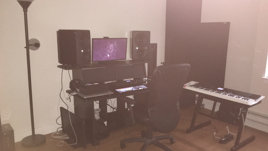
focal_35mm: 32
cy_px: 75
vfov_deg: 36.7
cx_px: 133
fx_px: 227
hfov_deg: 61.0
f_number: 2.2
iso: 250
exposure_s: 1/16
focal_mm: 4.15
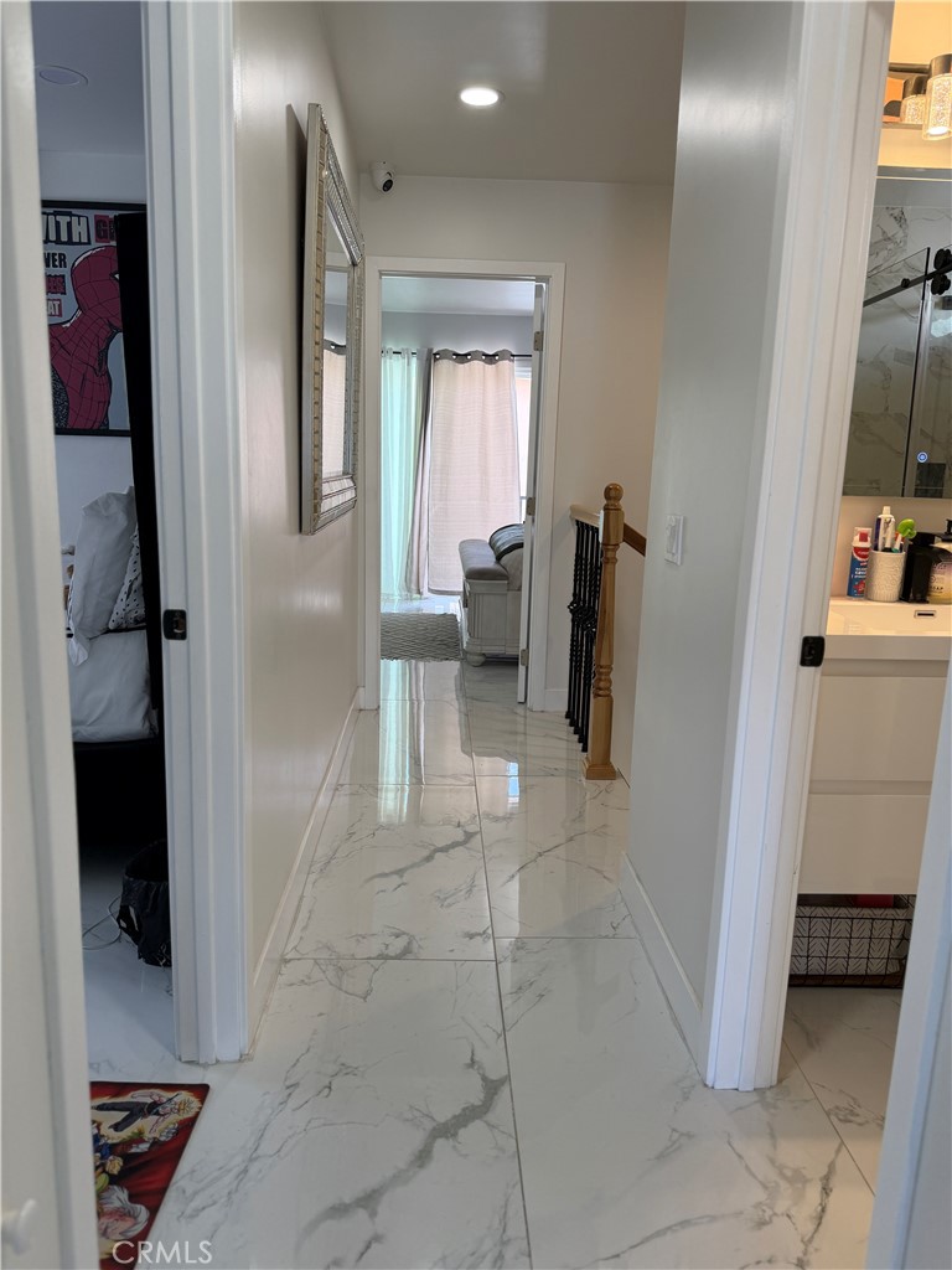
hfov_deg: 56.8
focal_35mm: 24
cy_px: 635
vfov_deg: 71.6
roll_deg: -1.7
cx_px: 476
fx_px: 880
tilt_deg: -11.3
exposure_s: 1/182
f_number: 1.78
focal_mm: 6.76
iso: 100
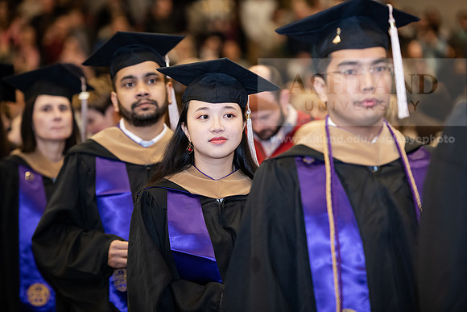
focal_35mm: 140
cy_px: 156
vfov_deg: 9.8
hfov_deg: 14.7
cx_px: 234
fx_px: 1816
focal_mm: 140
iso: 2000
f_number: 3.2
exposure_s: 1/200
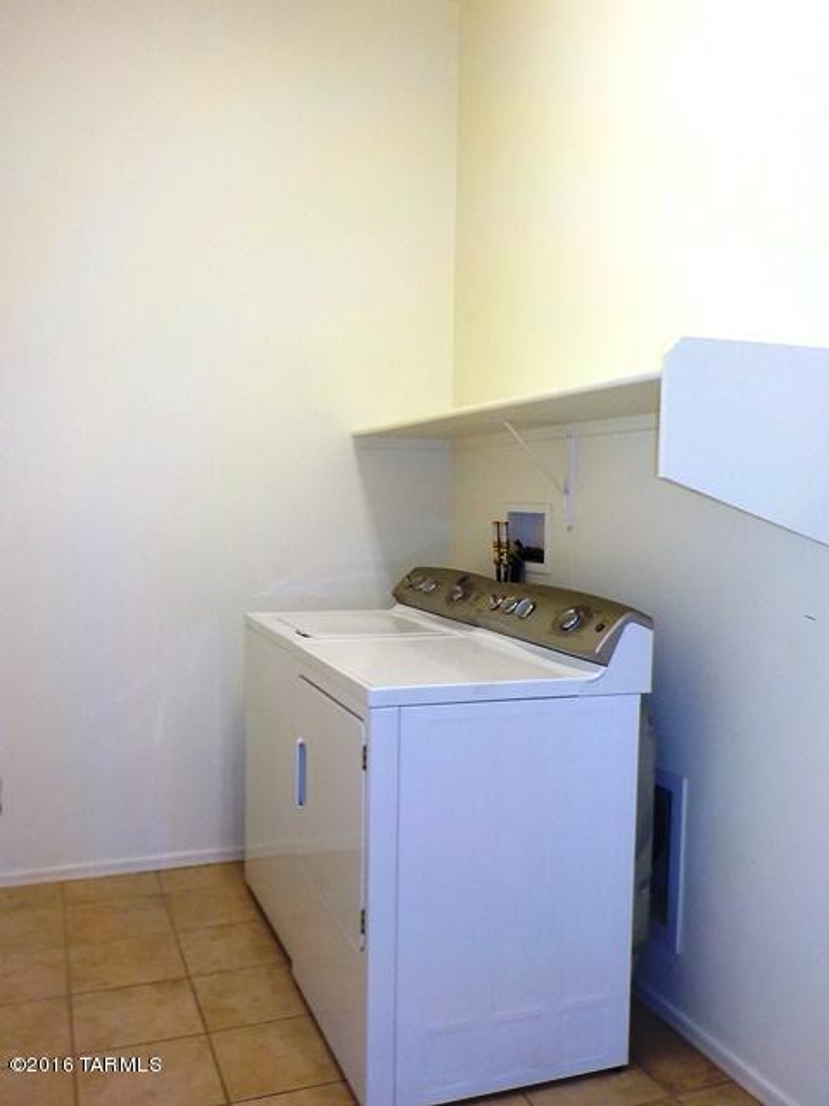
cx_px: 414
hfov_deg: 46.8
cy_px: 553
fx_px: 958
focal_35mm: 30
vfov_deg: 60.0
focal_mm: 4.1
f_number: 3.3
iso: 220
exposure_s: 1/30
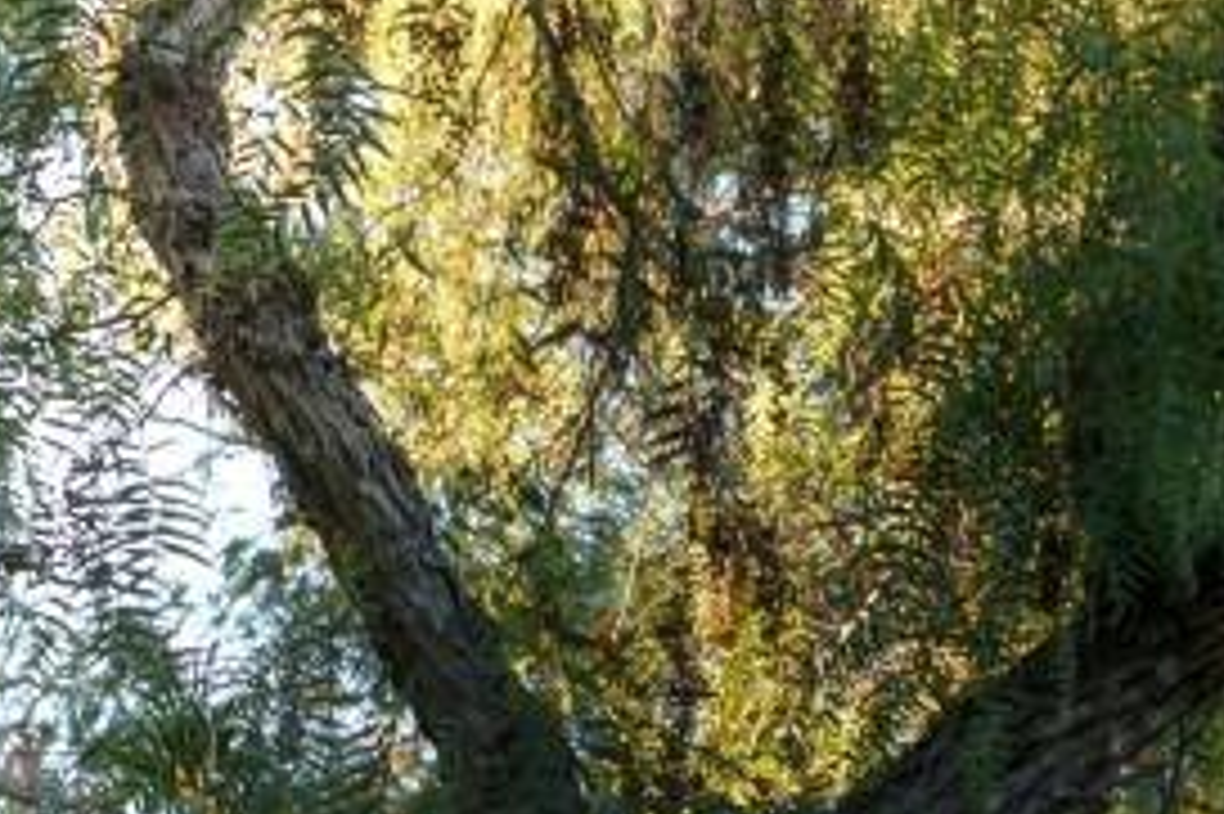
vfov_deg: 2.7
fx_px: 17193
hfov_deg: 4.0
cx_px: 2567
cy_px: 1597
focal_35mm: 506
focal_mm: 85
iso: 100
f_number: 1.8
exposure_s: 1/8000
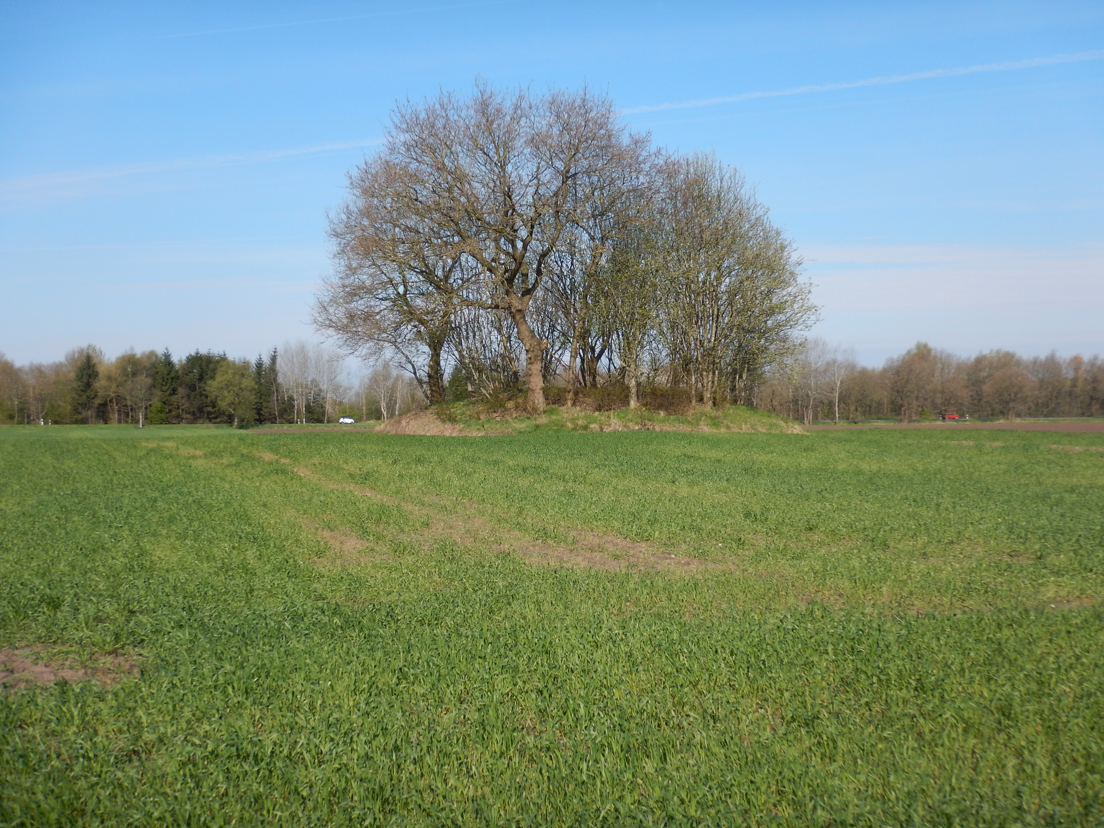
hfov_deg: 42.9
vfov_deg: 32.9
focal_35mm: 44
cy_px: 414
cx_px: 552
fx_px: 1403
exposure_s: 1/800
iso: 125
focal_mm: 7.8
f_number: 4.3
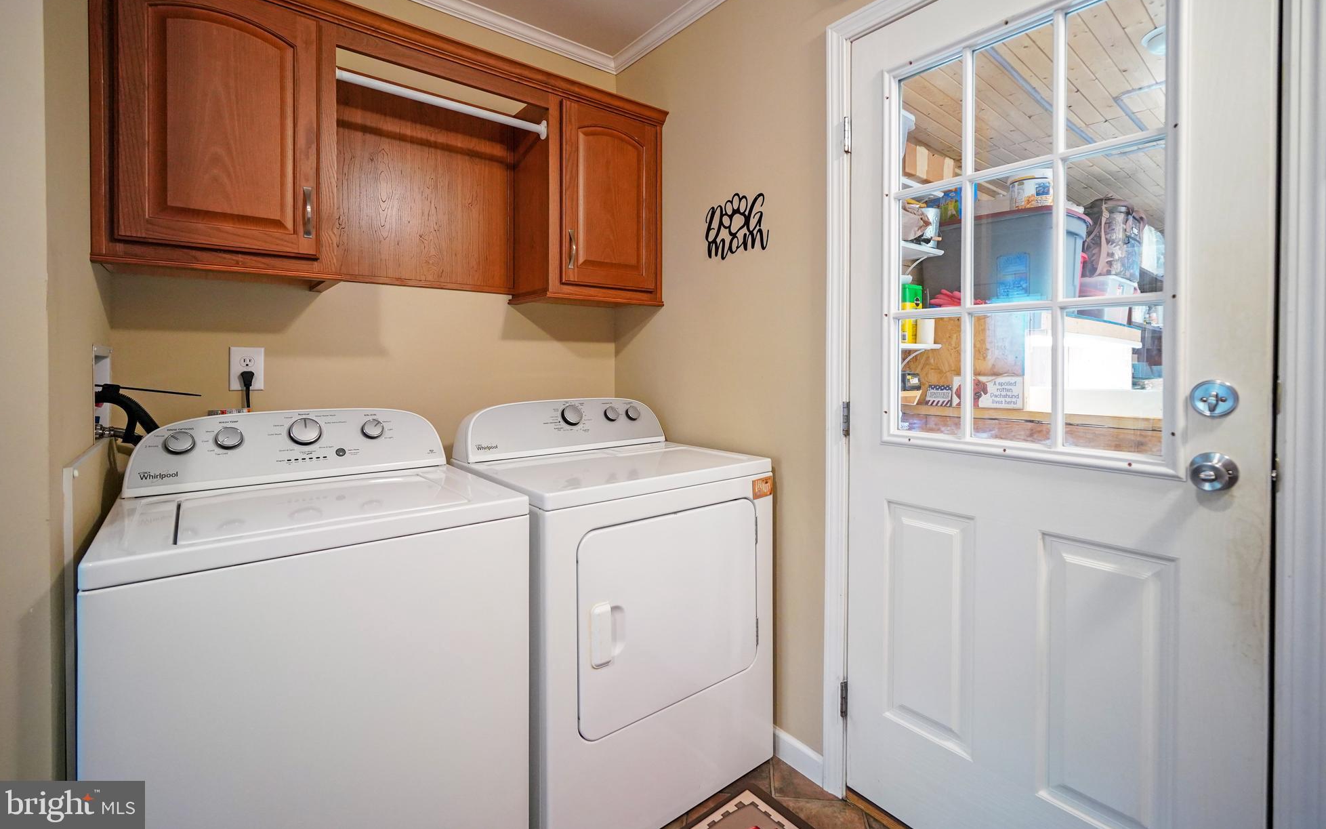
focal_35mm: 16
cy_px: 367
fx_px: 578
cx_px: 688
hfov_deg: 97.8
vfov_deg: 71.0
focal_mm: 10
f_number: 2.8
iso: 1250
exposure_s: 1/30
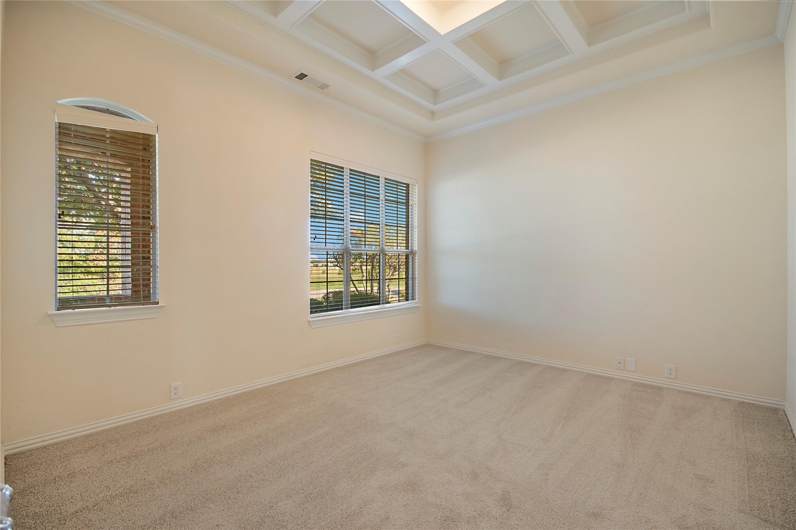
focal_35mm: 15
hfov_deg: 100.4
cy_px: 265
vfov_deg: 77.3
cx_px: 398
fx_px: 332
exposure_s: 1/30
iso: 100
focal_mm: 10
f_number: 8
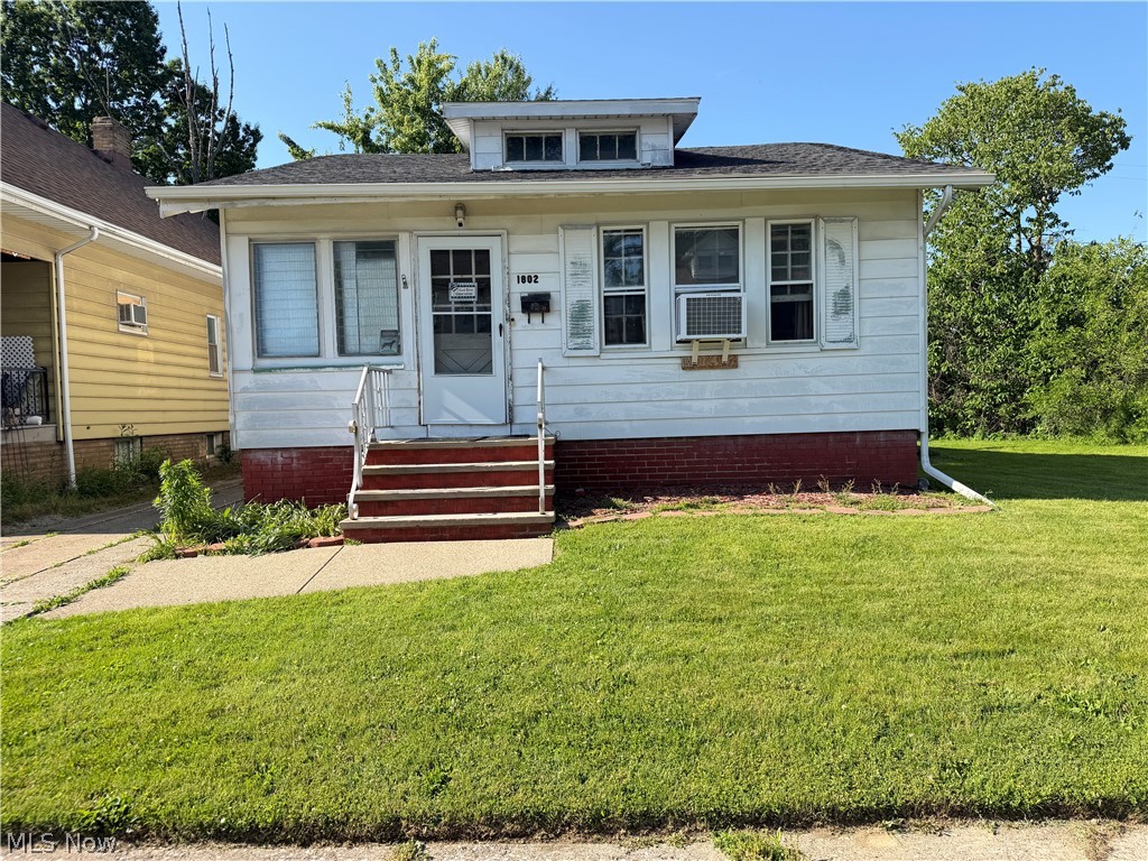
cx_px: 574
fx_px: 796
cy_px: 430
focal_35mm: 24
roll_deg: +2.6
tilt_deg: -2.2
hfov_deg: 71.6
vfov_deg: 56.8
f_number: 1.78
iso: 80
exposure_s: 1/2110
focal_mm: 6.76
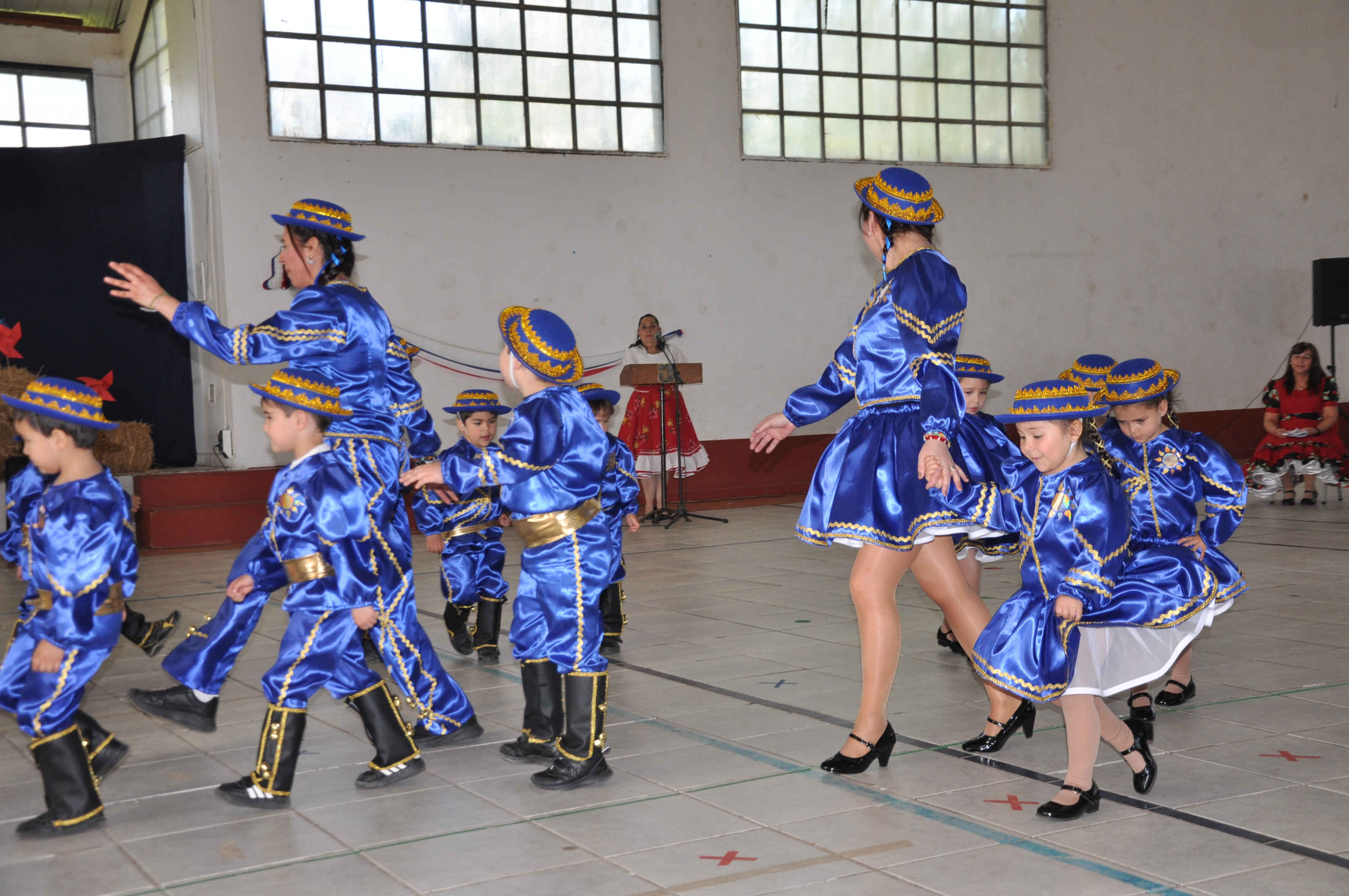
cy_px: 448
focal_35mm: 45
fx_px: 1684
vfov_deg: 29.8
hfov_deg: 43.7
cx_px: 674
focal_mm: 30
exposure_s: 1/125
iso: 400
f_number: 4.2
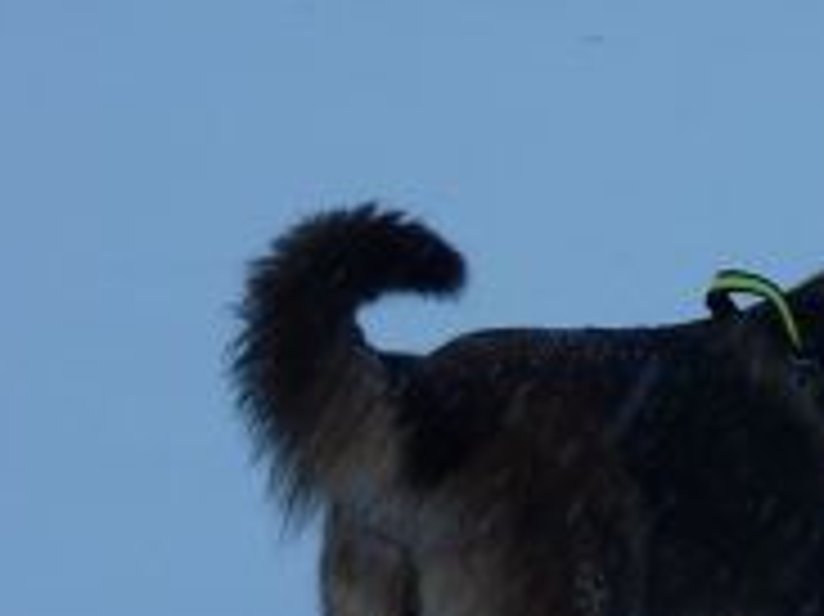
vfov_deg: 8.5
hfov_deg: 11.1
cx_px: 1036
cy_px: 306
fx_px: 4163
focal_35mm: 175
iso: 80
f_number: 4
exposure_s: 1/160
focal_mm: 6.5
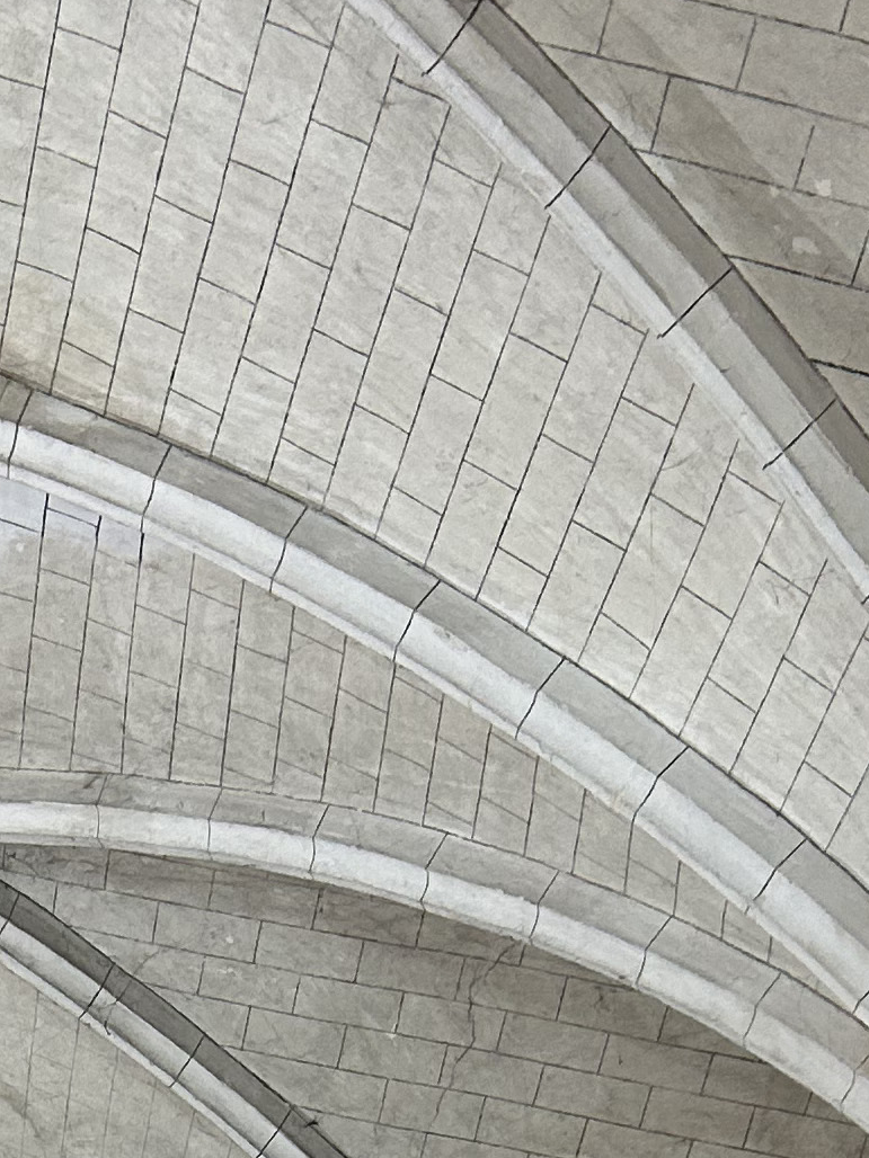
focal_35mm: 102
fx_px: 3414
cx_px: -118
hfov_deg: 14.1
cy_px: 1933
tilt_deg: +15.9
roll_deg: -1.3
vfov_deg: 16.7
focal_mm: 5.7
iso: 200
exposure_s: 1/50
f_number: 1.5
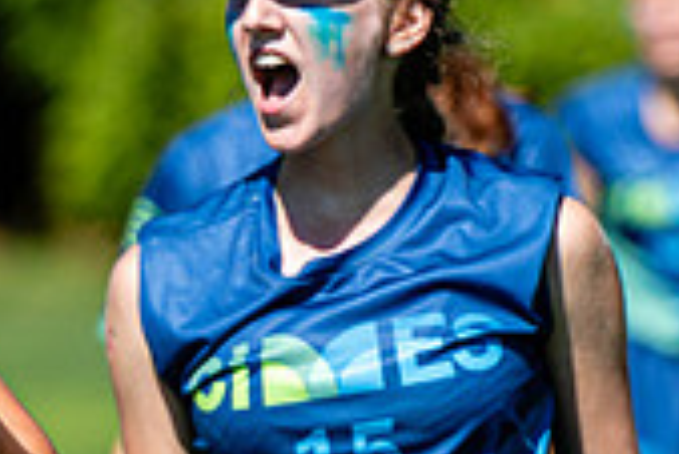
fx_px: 19443
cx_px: 265
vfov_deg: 1.3
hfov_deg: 2.0
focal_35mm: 1030
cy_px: 307
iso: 100
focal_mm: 200
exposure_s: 1/1250
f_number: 3.2
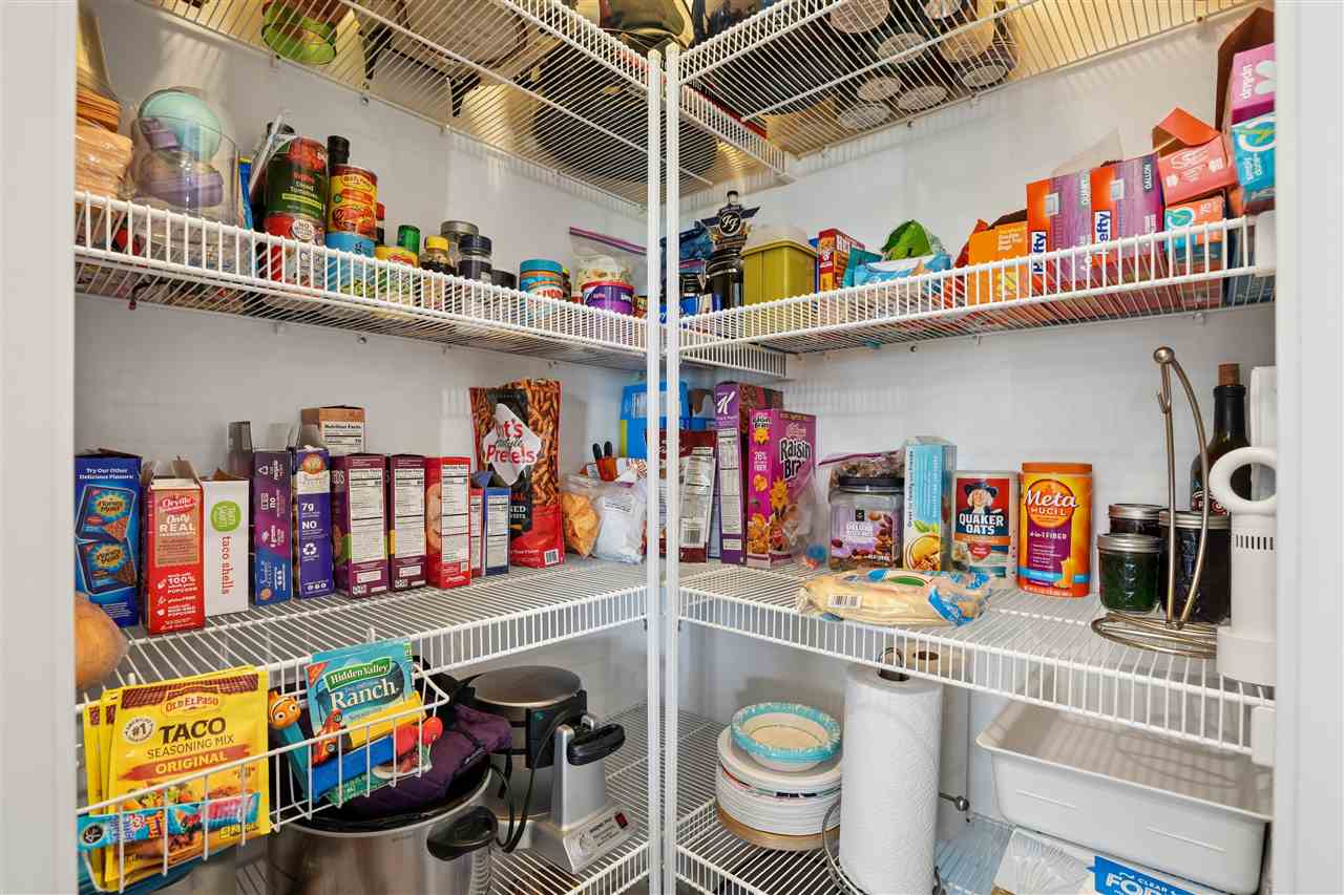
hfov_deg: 96.7
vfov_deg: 73.7
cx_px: 672
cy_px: 448
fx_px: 597
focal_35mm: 16
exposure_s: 1/5
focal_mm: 16
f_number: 9
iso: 640
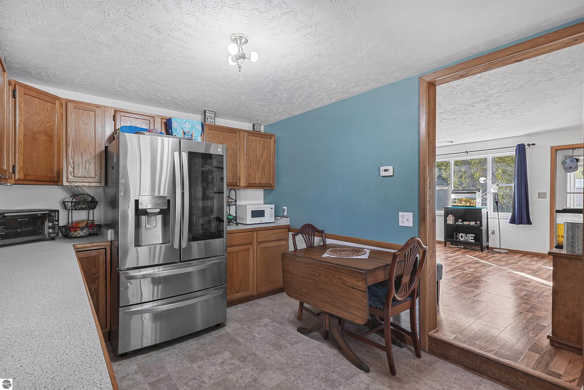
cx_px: 292
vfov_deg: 70.5
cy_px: 195
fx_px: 276
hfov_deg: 93.2
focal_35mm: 17
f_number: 10
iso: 2000
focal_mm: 17
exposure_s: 1/3
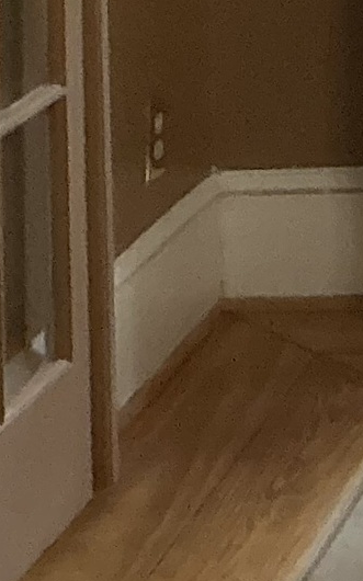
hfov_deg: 6.1
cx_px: 1561
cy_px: -448
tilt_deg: -4.4
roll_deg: -2.3
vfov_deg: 11.4
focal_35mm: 172
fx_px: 2724
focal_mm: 3
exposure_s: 1/60
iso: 80
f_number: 1.8
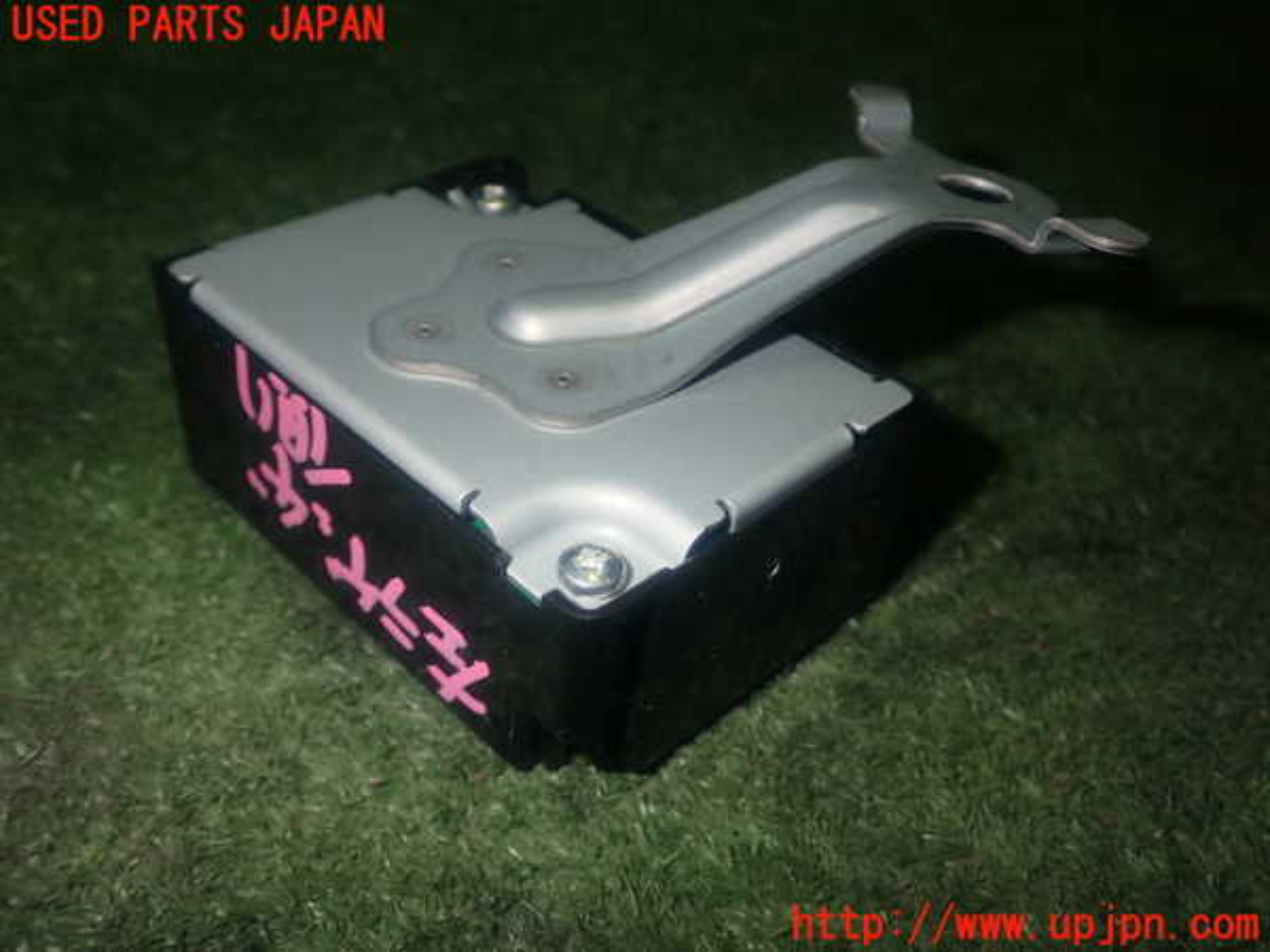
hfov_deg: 51.4
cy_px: 476
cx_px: 635
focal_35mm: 36
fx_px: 1321
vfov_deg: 39.7
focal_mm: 6.37
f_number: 7.1
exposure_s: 1/40
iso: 200
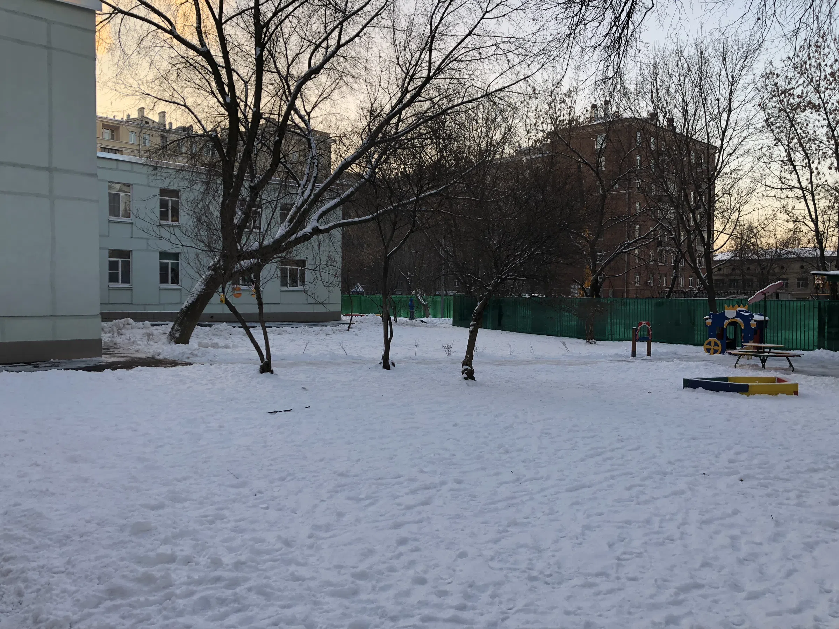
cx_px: 420
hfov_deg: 63.4
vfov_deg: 49.7
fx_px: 679
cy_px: 314
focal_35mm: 28
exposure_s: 1/231
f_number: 1.8
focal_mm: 4
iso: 20
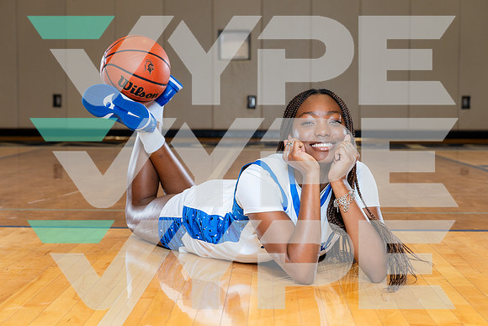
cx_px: 244
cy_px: 163
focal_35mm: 72
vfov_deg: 19.0
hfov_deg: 28.2
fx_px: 971
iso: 640
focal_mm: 70
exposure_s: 1/250
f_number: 5.6
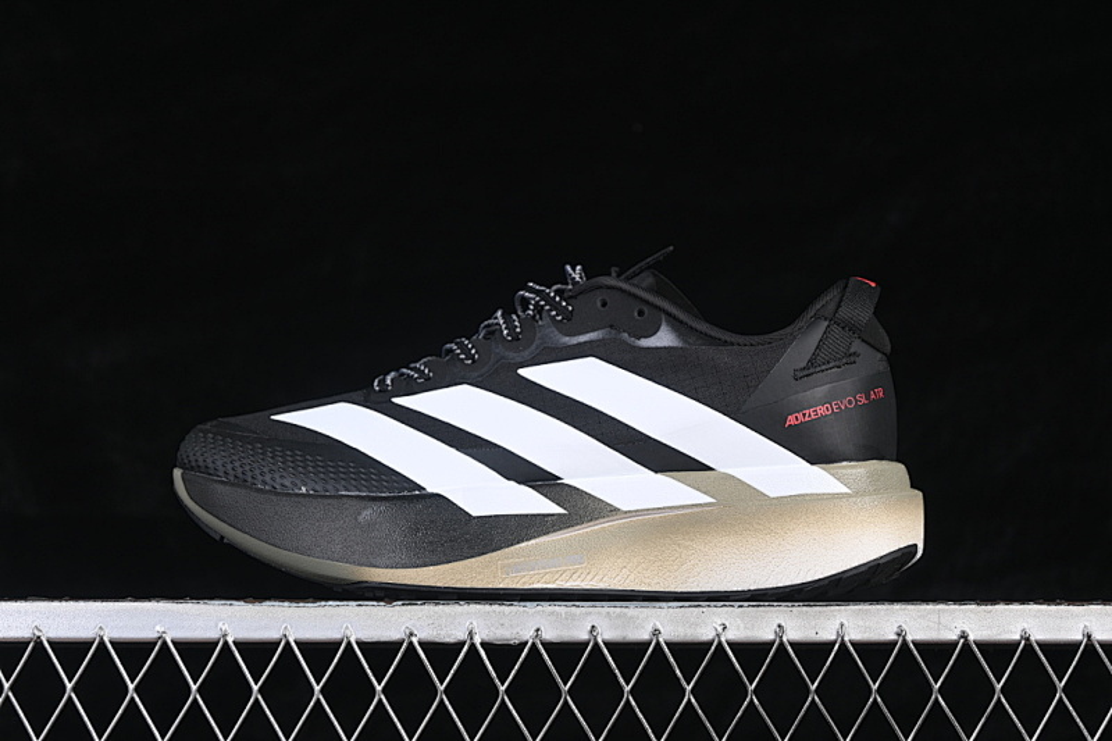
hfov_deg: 27.0
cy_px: 370
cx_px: 556
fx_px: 2316
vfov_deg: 18.2
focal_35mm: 75
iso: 160
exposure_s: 1/60
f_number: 6.3
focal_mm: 50
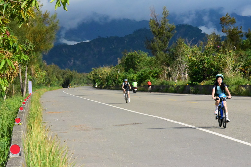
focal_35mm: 165
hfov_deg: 12.4
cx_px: 126
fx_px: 1151
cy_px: 84
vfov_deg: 8.3
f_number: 25
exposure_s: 1/4000
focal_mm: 165
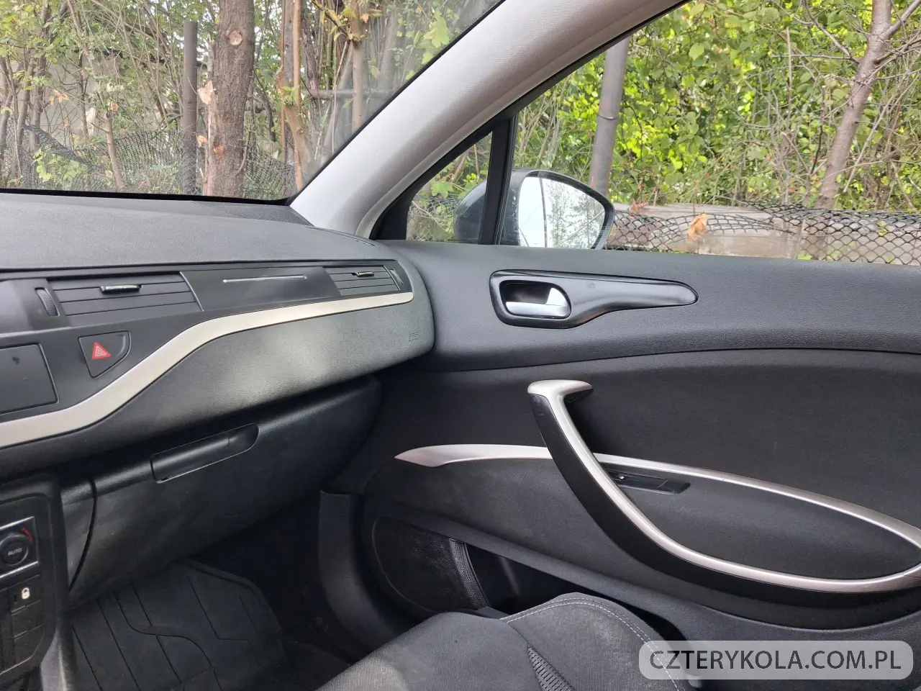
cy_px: 346
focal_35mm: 27
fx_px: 718
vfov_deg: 51.4
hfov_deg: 65.3
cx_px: 460
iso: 64
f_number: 1.8
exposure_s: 1/120
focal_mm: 4
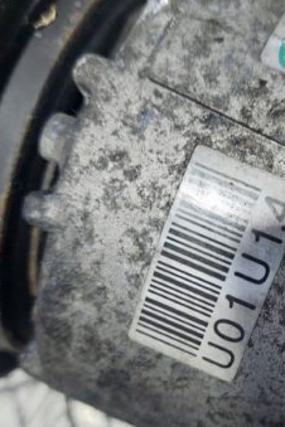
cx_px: 242
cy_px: 249
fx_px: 546
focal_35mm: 46
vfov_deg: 42.6
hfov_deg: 28.4
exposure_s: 1/50
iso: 200
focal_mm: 5.23
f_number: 1.8
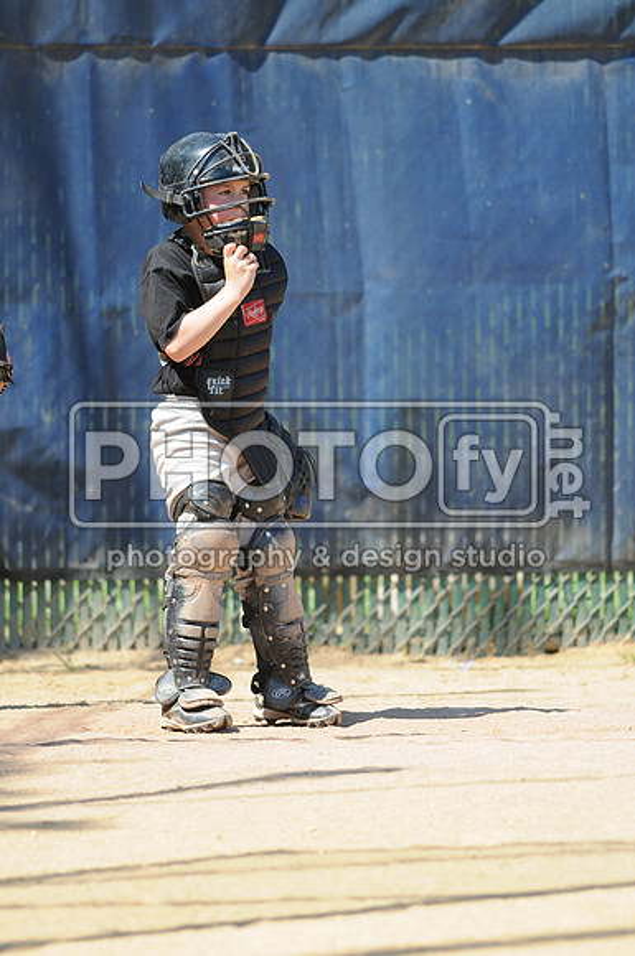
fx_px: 11941
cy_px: 478
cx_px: 318
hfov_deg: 3.0
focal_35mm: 450
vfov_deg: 4.6
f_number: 4
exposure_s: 1/640
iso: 200
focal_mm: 300
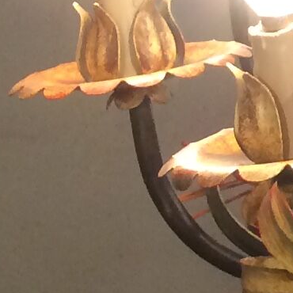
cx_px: 957
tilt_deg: -3.0
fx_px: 2164
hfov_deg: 6.8
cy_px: -129
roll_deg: +6.0
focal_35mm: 226
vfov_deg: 7.6
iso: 64
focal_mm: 4.15
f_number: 2.2
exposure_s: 1/33
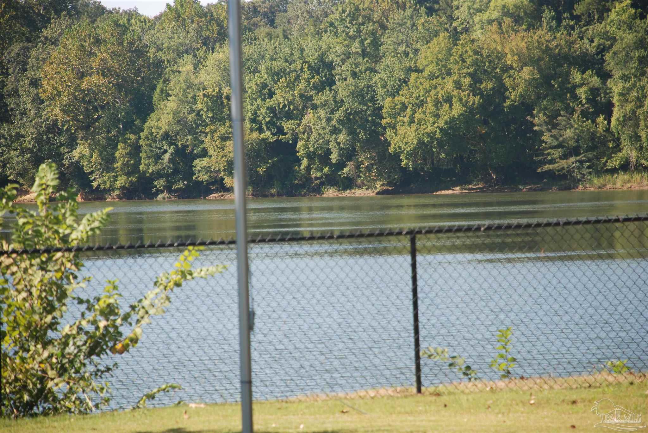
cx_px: 324
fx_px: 3649
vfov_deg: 6.8
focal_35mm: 202
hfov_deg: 10.1
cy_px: 216
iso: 200
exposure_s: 1/250
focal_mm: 135
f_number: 5.6
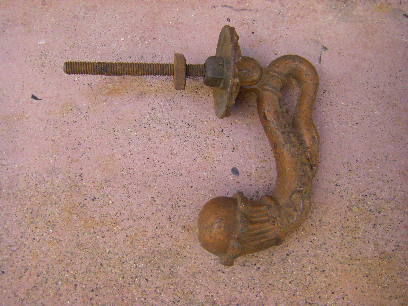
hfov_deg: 49.0
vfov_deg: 37.7
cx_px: 204
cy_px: 153
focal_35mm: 38
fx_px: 448
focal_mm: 6.3
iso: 160
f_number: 3.5
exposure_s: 1/100
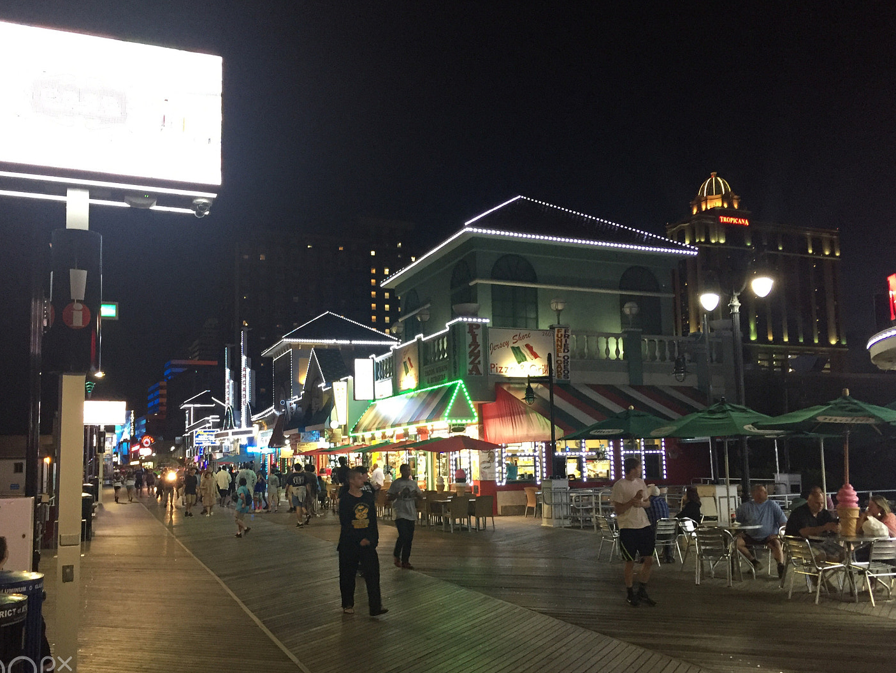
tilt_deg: +5.1
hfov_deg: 55.3
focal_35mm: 33
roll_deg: +0.3
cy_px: 372
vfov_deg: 42.9
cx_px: 424
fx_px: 854
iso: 160
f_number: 2.2
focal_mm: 4.15
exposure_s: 1/30
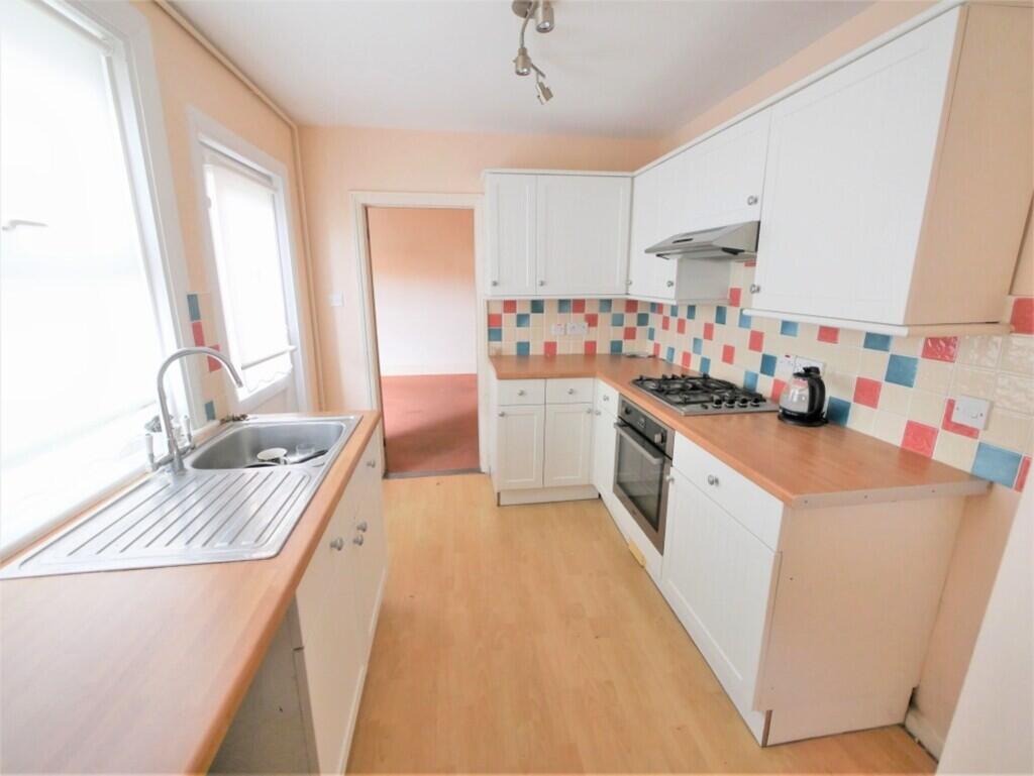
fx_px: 418
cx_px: 517
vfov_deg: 85.7
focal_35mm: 14
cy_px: 388
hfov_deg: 102.0
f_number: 4
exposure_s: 1/60
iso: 1600
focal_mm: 7
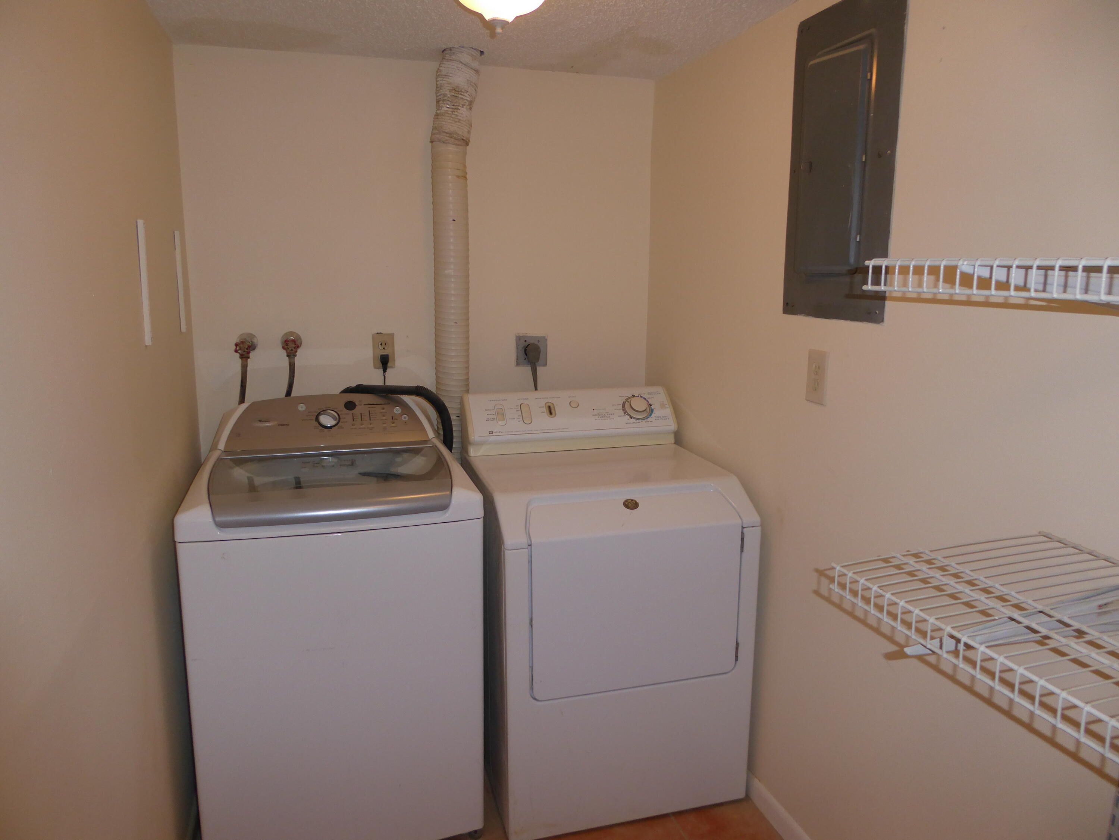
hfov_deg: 69.4
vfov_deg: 54.9
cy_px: 420
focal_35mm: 25
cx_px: 560
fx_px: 808
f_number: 3.3
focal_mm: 4.3
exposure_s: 1/60
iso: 125
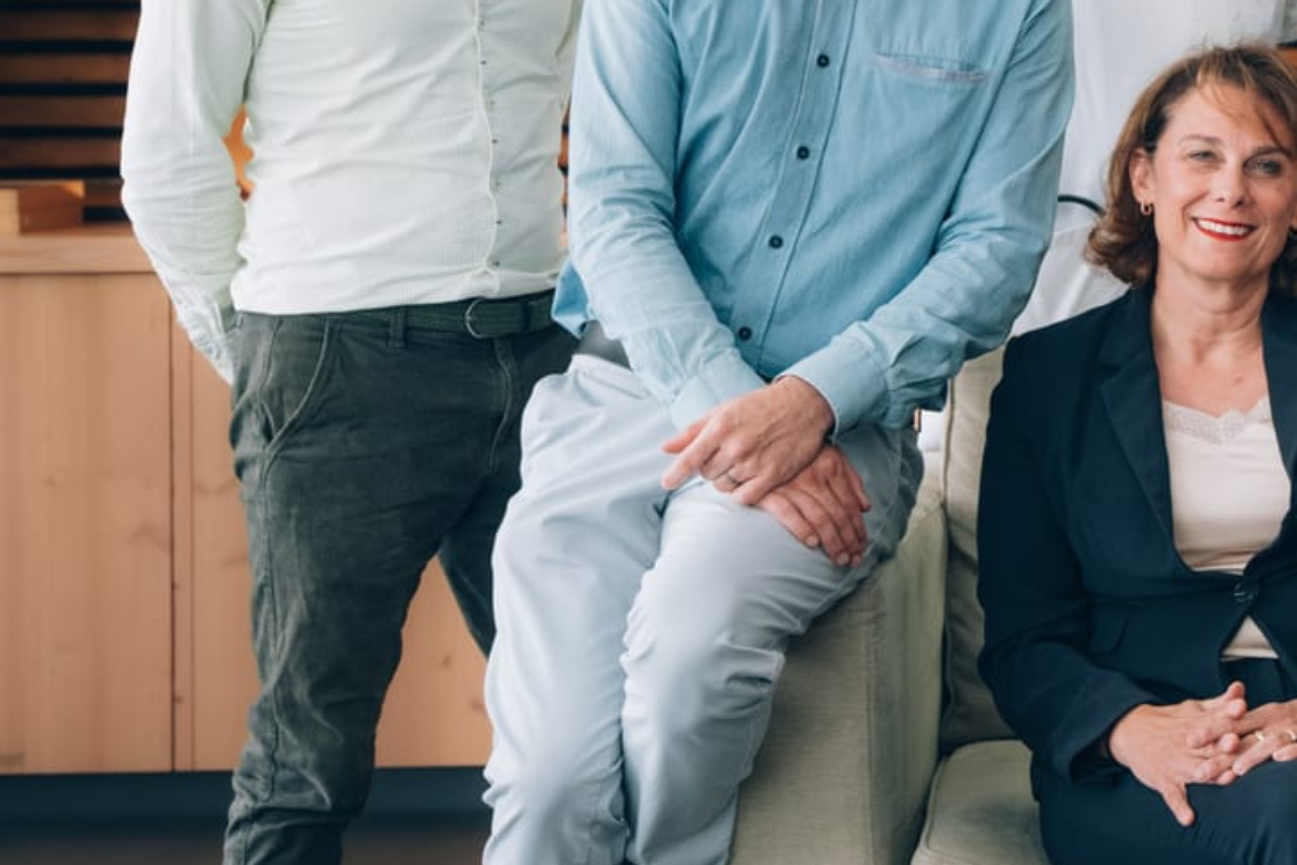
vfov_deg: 11.5
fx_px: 4287
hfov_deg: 16.8
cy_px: 113
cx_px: 1315
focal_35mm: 119
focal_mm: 54
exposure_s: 1/100
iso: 2000
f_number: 5
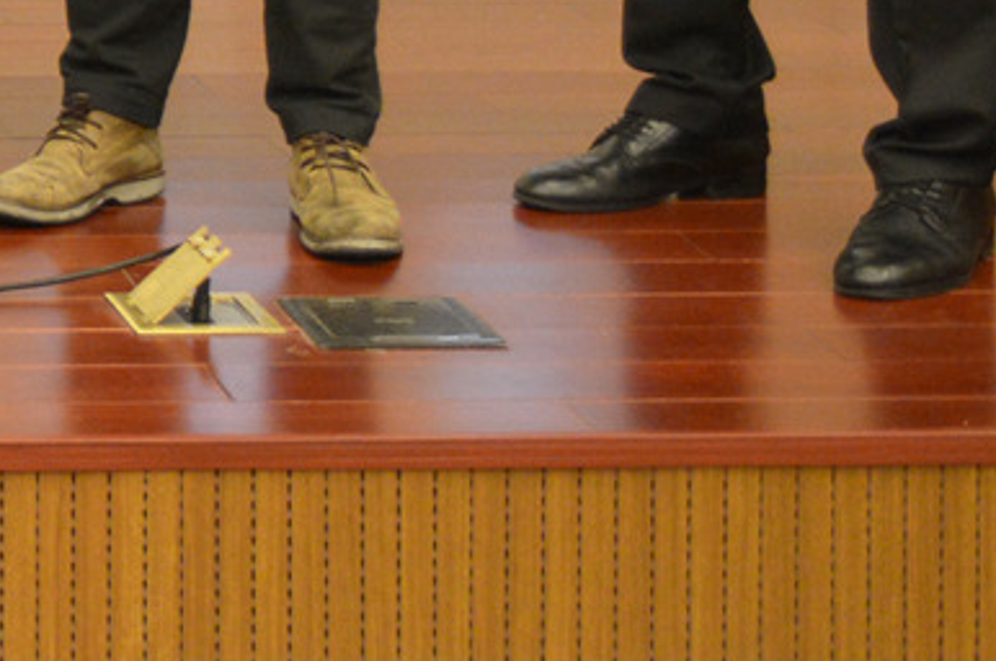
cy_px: -682
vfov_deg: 9.1
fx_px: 3867
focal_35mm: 140
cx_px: -1190
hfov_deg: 12.4
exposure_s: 1/15
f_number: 3.8
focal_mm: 20
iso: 800
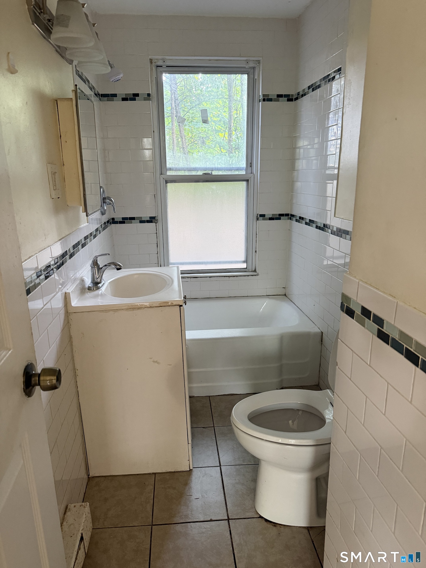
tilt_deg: -14.8
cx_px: 213
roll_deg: +0.1
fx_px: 394
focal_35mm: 24
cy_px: 284
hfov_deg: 56.8
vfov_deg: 71.6
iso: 400
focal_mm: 6.76
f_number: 1.78
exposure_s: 1/60
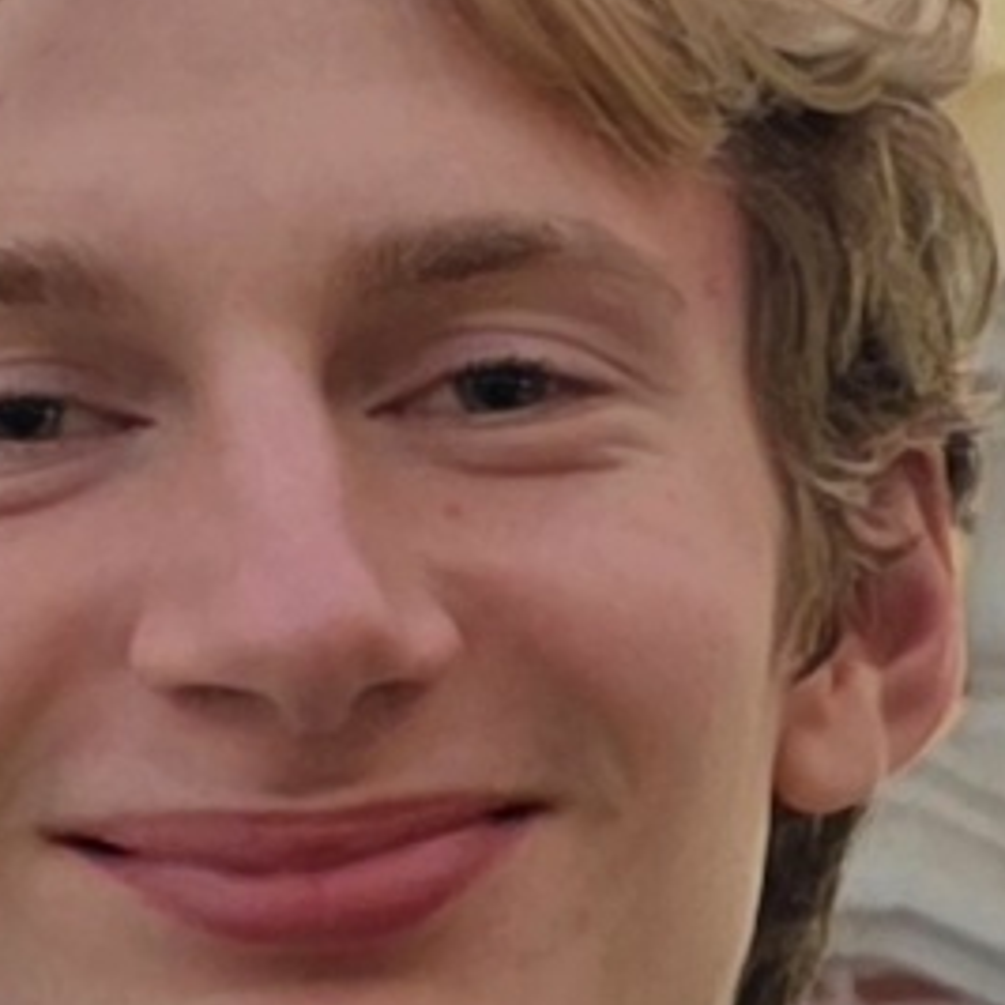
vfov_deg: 36.3
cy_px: 685
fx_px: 1511
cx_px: 252
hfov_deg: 36.0
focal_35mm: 46
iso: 250
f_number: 1.7
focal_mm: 6.3
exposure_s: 1/54.3
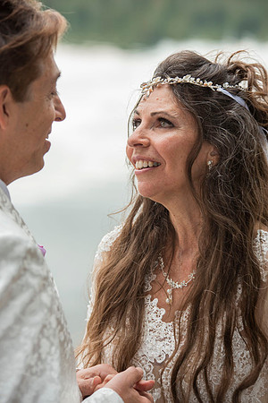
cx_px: 134
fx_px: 1675
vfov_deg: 13.7
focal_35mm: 150
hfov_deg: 9.1
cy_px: 202
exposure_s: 1/200
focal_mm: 150
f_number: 5
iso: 160
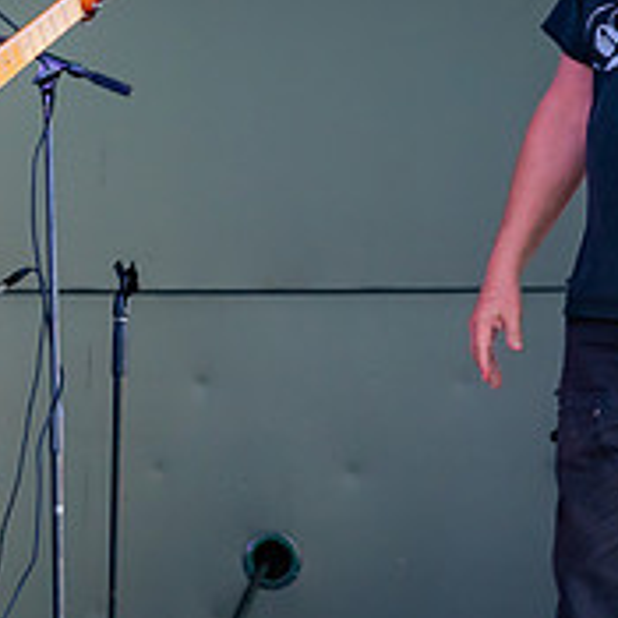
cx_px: 596
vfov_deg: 7.9
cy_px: 58
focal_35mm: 222
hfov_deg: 7.9
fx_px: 4484
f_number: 4
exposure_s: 1/160
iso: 400
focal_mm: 58
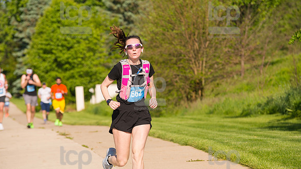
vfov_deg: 6.8
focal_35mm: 179
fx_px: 1429
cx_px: 150
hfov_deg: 12.0
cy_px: 92
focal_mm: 170
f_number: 5.6
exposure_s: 1/2000
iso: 400
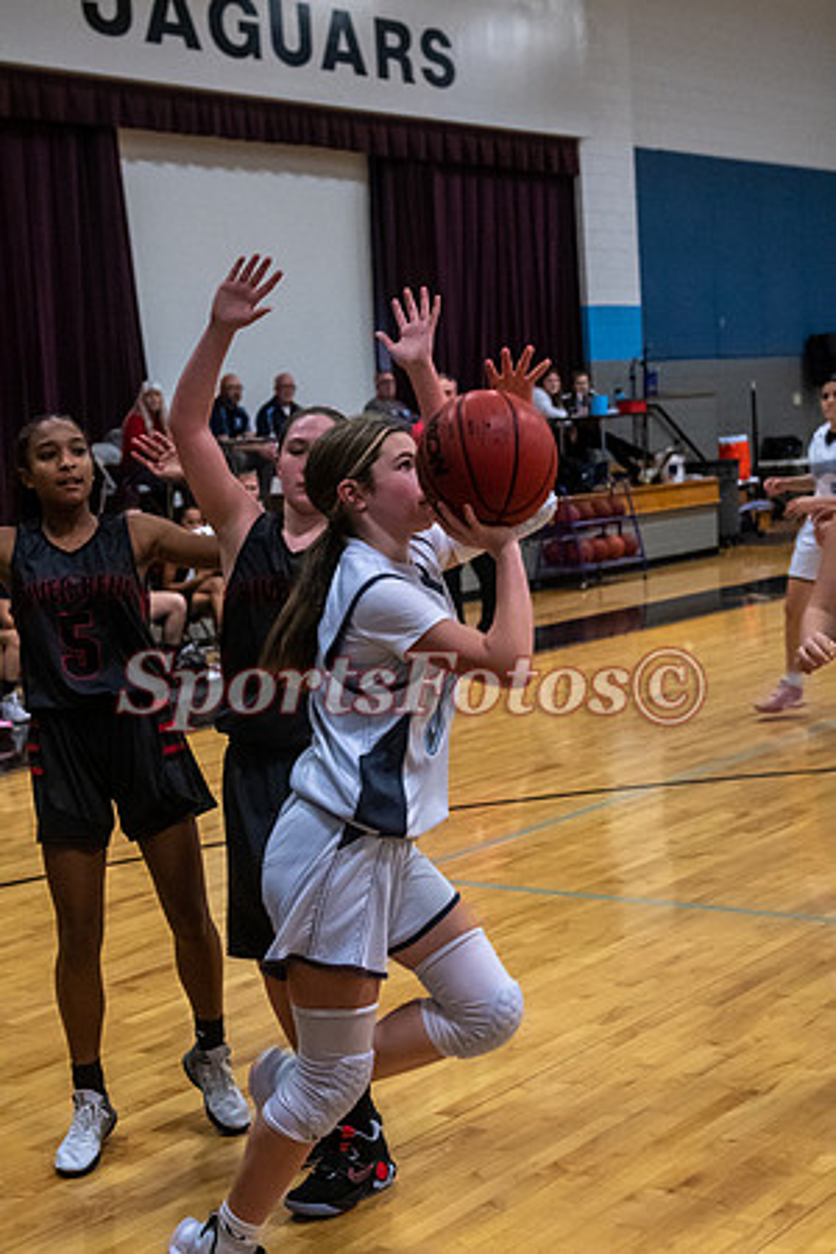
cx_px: 418
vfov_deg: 30.5
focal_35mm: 66
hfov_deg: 20.6
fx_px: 2299
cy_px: 627
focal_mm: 44
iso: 4000
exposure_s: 1/500
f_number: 4
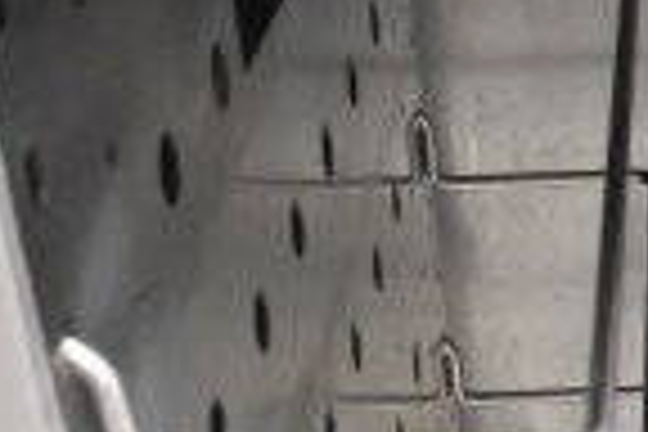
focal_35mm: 114
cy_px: 610
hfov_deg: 16.0
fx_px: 2052
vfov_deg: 11.6
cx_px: 1062
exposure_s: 1/30
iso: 7200
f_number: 3.5
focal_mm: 18
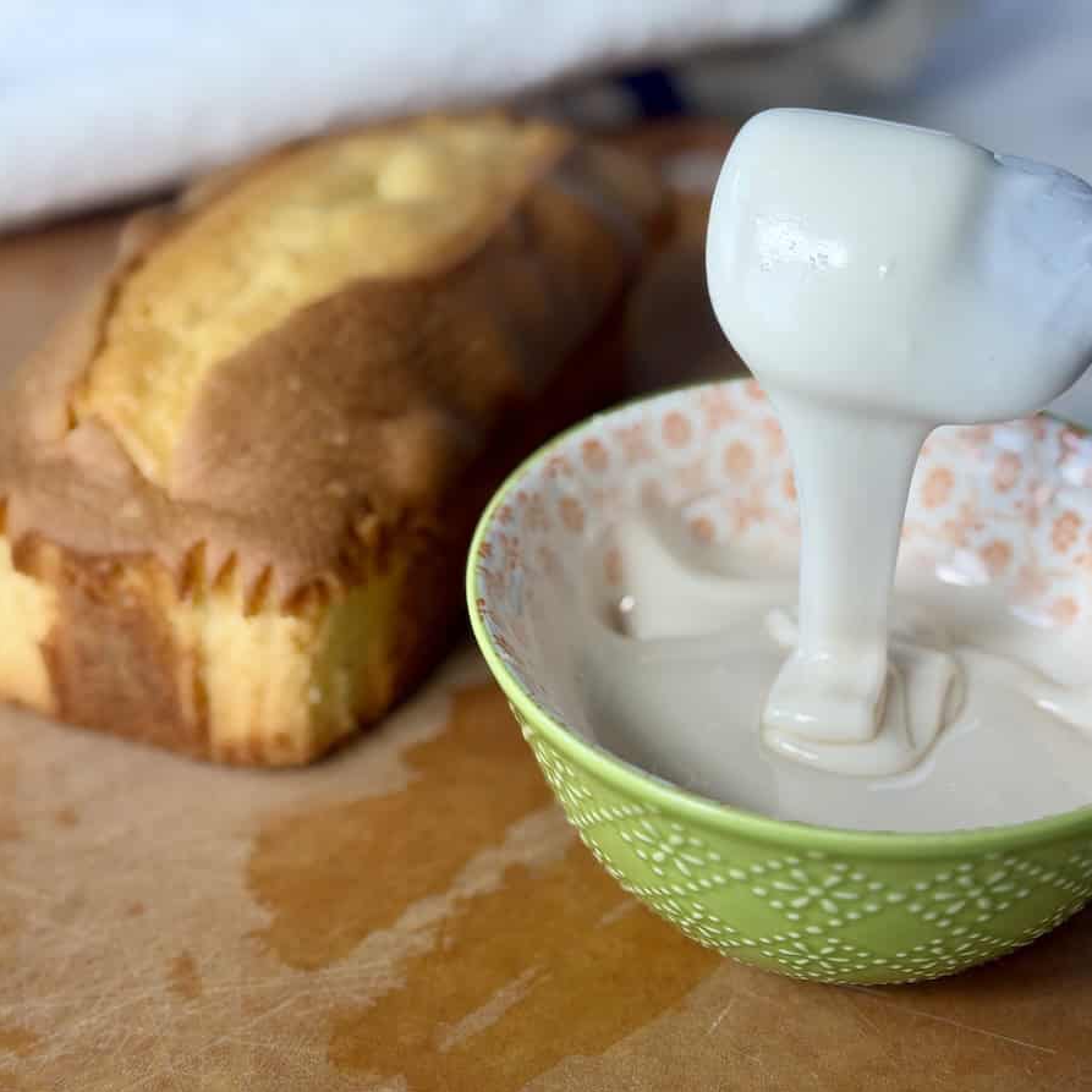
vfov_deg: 30.0
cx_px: 632
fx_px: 2034
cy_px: 549
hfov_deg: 30.0
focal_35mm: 57
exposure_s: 1/146
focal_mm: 6.8
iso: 50
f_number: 1.8
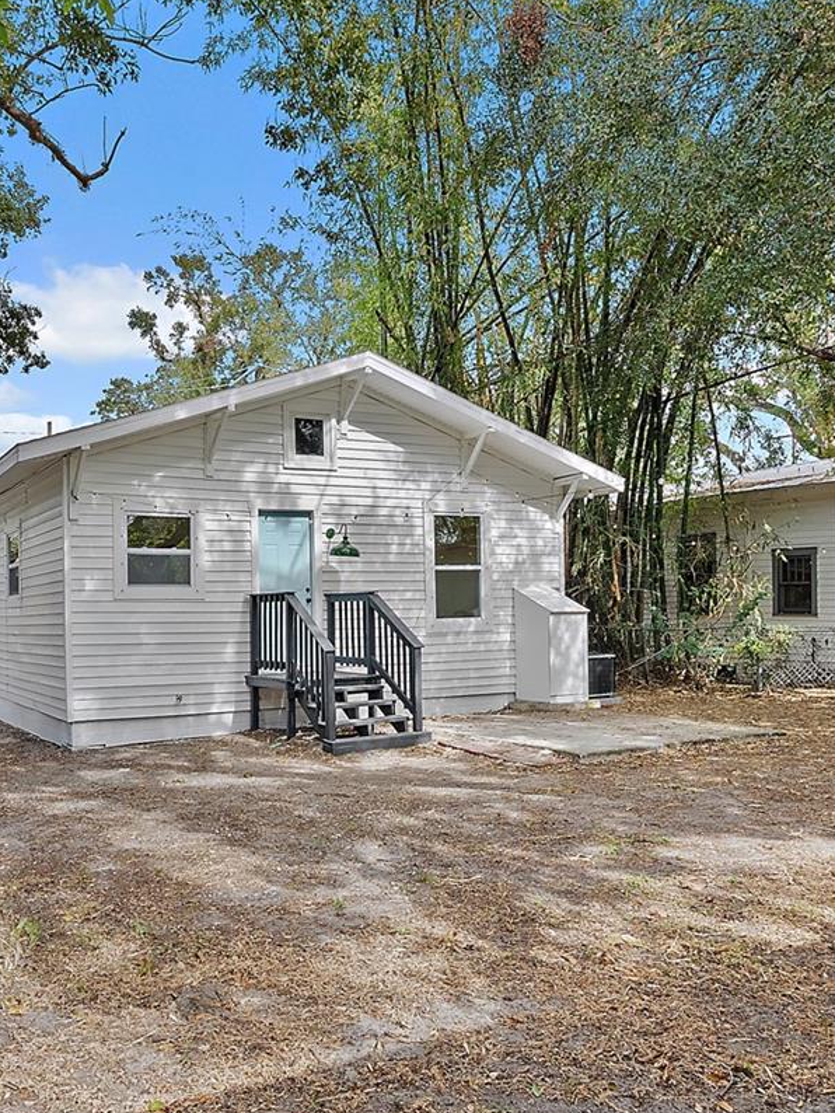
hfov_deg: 44.0
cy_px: 600
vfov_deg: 56.8
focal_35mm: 32
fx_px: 1028
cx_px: 333
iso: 1600
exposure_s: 1/125
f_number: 9
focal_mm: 16.5
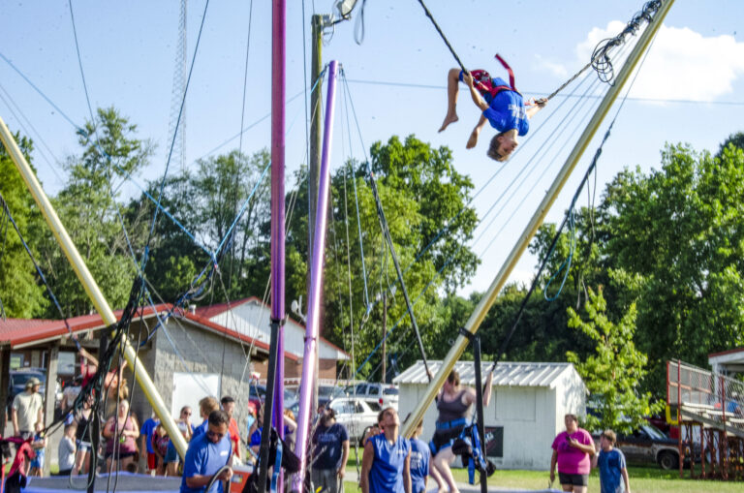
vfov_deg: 20.5
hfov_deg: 30.6
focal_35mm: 66
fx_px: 1361
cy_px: 246
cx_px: 372
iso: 1250
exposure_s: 1/80
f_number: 29
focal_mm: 44
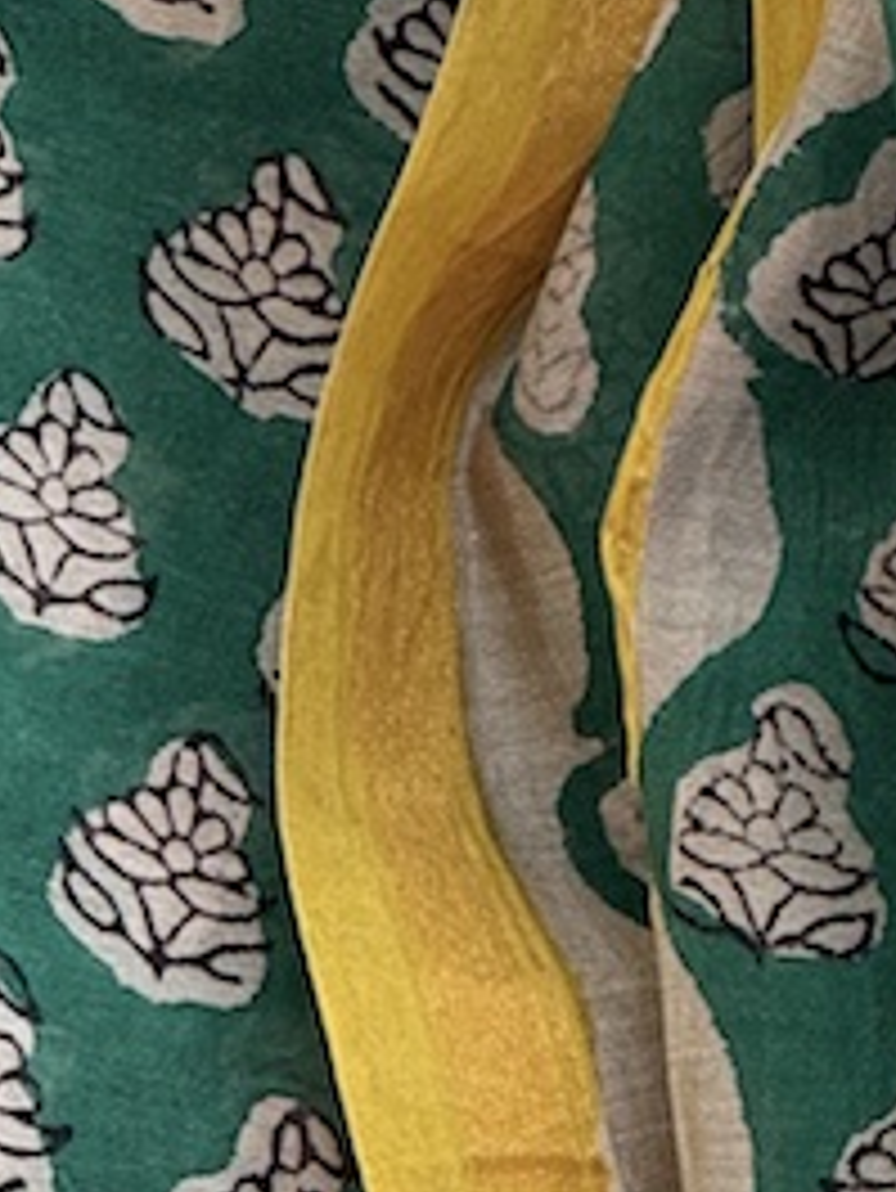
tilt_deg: -80.7
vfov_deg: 6.8
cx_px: 696
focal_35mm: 289
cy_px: 54
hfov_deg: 5.1
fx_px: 9966
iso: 80
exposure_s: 1/99
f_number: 2.8
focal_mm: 9
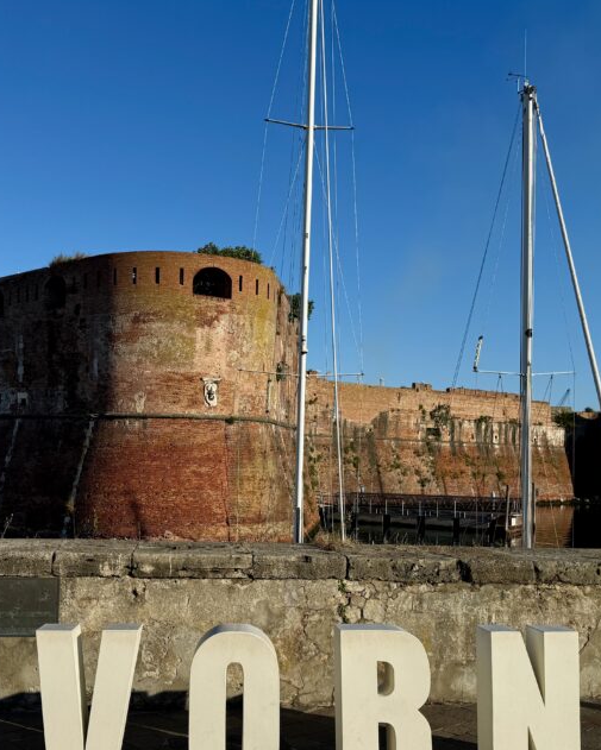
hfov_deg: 39.1
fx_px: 845
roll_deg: -1.3
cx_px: 251
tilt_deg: +0.6
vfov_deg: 47.7
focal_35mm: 38
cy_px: 447
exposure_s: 1/5814
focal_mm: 6.76
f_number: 1.78
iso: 80
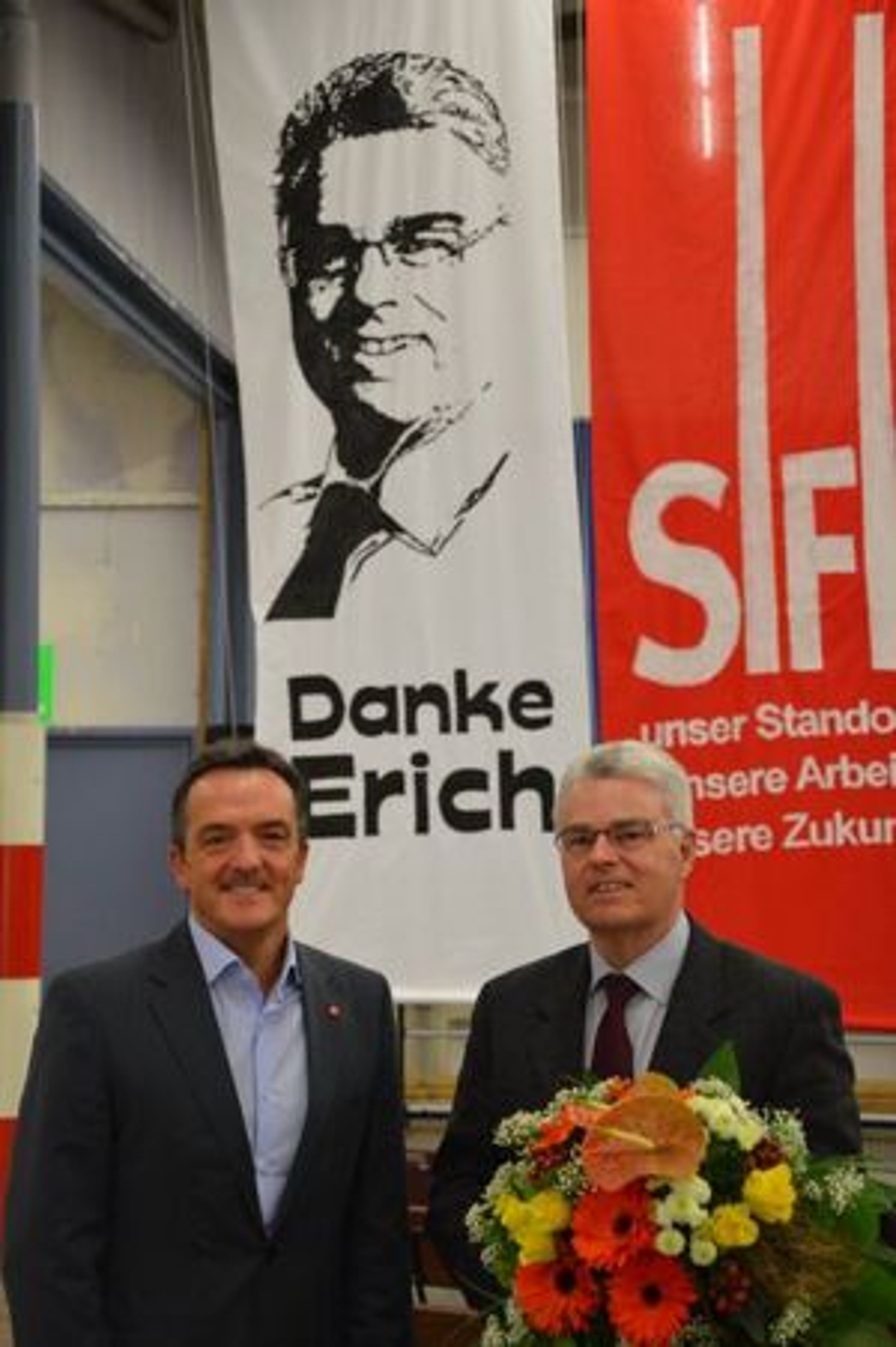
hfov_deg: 15.7
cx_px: 448
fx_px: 3253
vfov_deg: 23.4
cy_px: 674
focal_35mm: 87
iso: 1800
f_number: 5
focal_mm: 58
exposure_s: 1/60
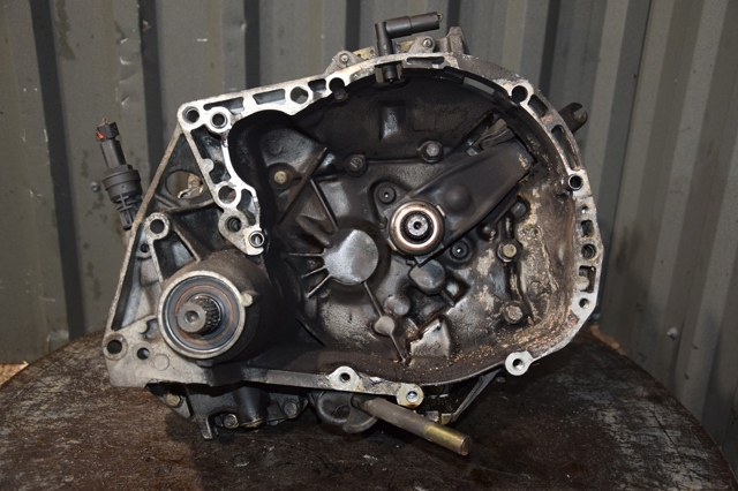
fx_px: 922
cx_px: 369
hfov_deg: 43.6
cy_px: 246
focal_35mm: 45
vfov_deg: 29.8
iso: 800
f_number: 4.2
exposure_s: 1/50
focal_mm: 30
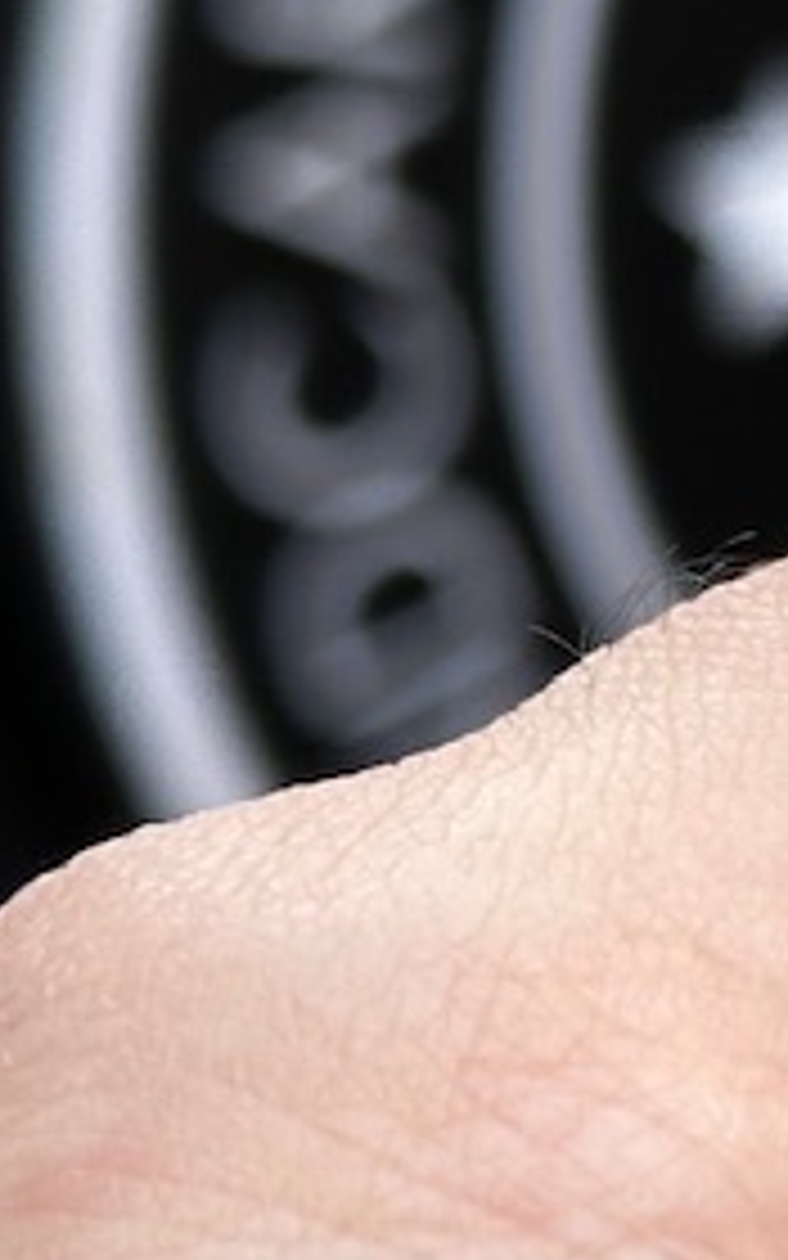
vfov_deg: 9.0
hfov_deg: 5.3
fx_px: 8006
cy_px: 846
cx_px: 2319
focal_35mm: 233
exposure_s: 1/316
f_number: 1.78
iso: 64
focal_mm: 6.86
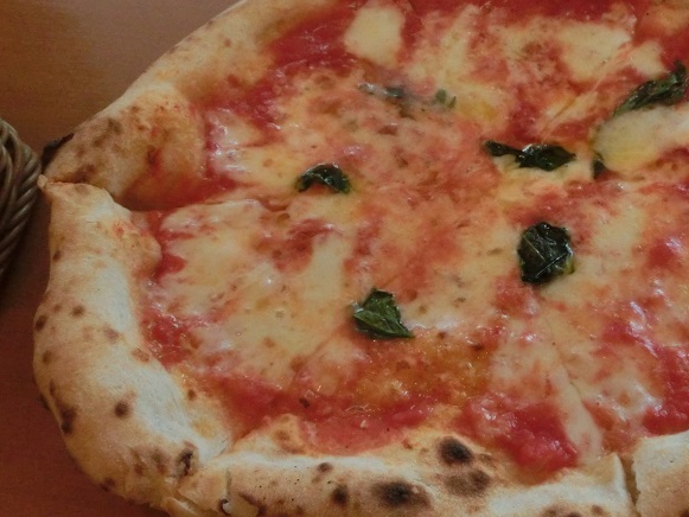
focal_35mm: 37
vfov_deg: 38.7
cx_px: 465
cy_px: 247
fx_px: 737
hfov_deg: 49.2
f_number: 3
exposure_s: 1/100
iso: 800
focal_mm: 4.24
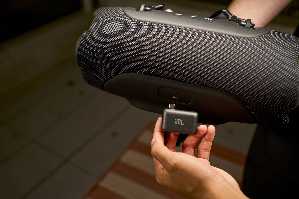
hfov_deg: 54.4
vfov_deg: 37.8
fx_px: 291
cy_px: 100
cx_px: 150
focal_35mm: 35
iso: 800
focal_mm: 35
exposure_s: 1/250
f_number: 3.5
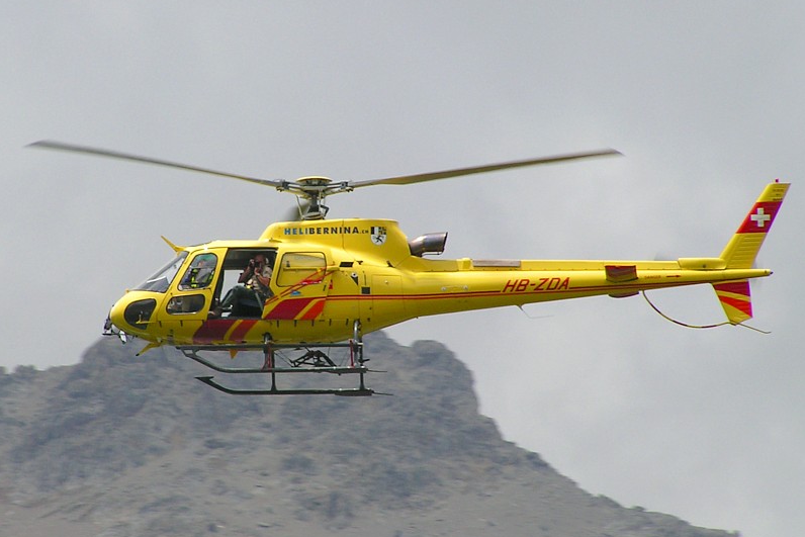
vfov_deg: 3.9
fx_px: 7827
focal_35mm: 350
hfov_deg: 5.9
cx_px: 404
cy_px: 262
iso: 50
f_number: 6.3
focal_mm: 55.6
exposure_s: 1/500
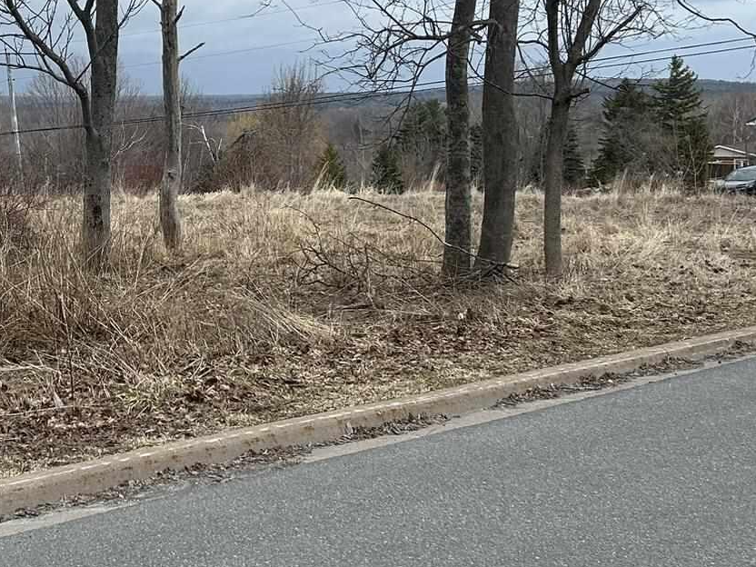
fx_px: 1398
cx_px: 111
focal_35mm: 64
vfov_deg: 22.9
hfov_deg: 29.3
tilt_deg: -4.9
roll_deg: +1.6
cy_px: 209
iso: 50
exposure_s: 1/1838
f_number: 1.5
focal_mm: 5.7
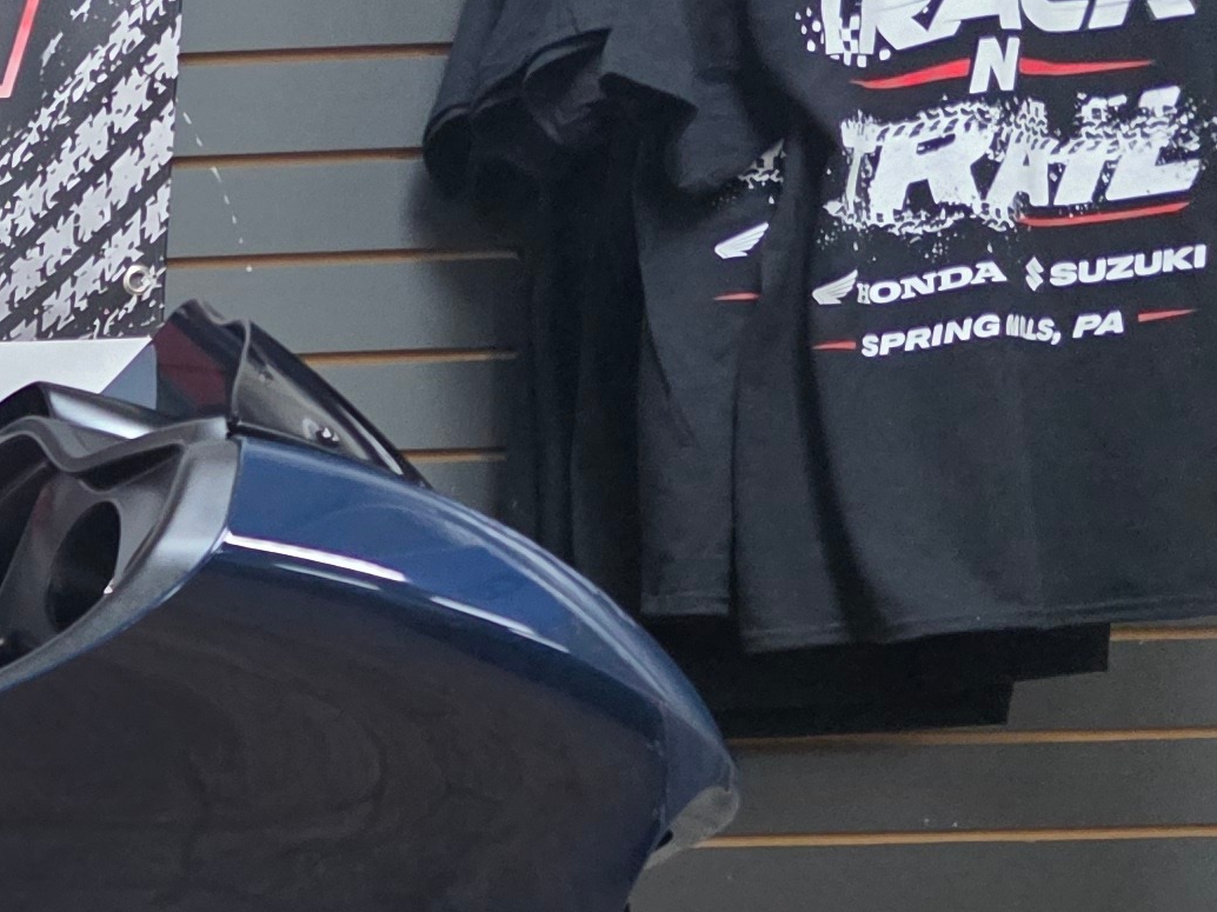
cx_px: -1131
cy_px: 1326
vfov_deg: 15.4
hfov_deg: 17.0
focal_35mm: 89
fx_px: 3128
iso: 1000
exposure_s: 1/120
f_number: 1.7
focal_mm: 6.3
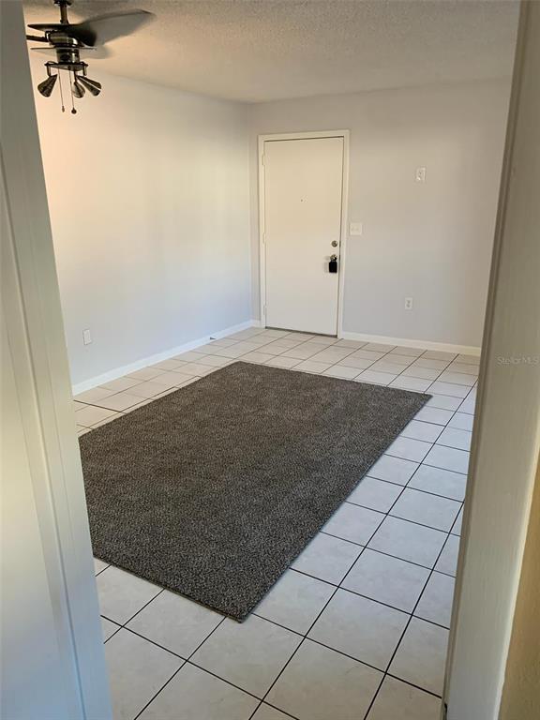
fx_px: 541
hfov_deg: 53.1
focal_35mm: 26
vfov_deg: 67.3
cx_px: 270
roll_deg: +1.6
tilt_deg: -18.2
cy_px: 360
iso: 100
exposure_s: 1/60
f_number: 1.8
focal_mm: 4.25
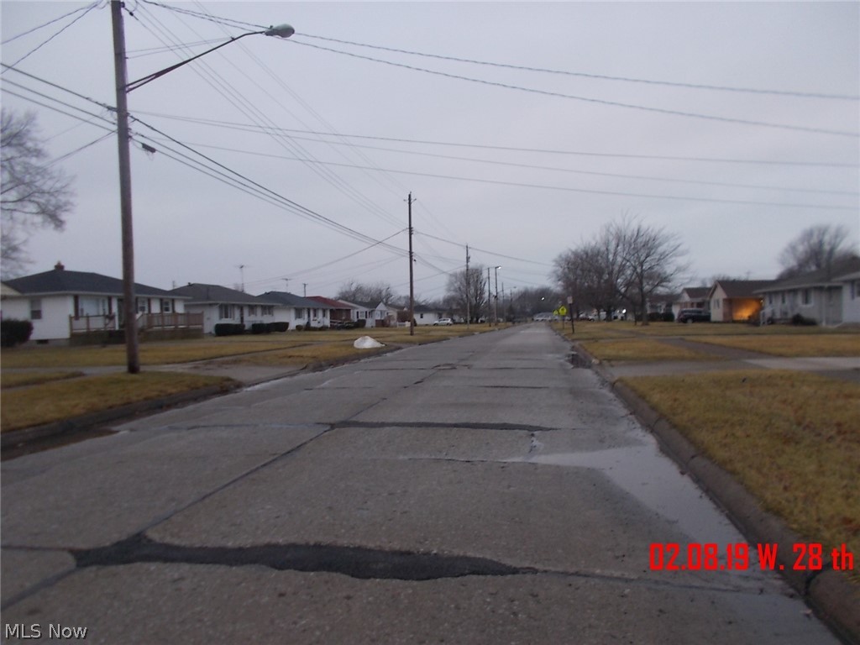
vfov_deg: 53.1
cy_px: 322
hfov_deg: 67.3
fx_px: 646
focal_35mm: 26
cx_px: 430
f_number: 3.2
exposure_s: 1/25
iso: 160
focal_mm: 4.6
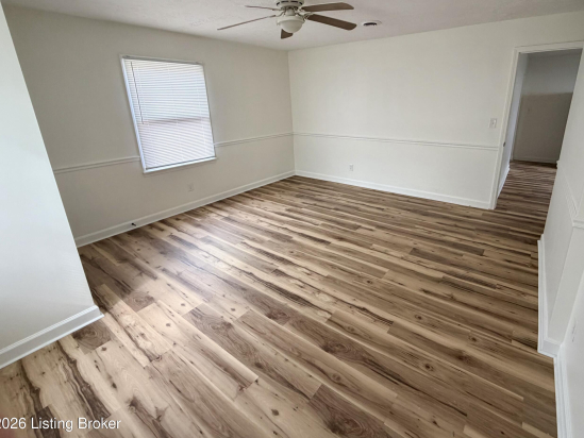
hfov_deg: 90.4
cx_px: 336
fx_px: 287
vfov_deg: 74.2
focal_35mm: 17
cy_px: 182
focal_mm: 2.22
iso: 200
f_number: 2.2
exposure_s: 1/121
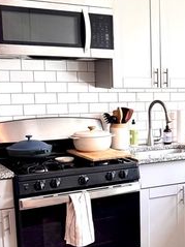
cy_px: 156
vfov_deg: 28.9
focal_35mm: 67
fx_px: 478
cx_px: 244
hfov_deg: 20.0
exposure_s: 1/120
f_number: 1.78
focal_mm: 6.76
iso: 80
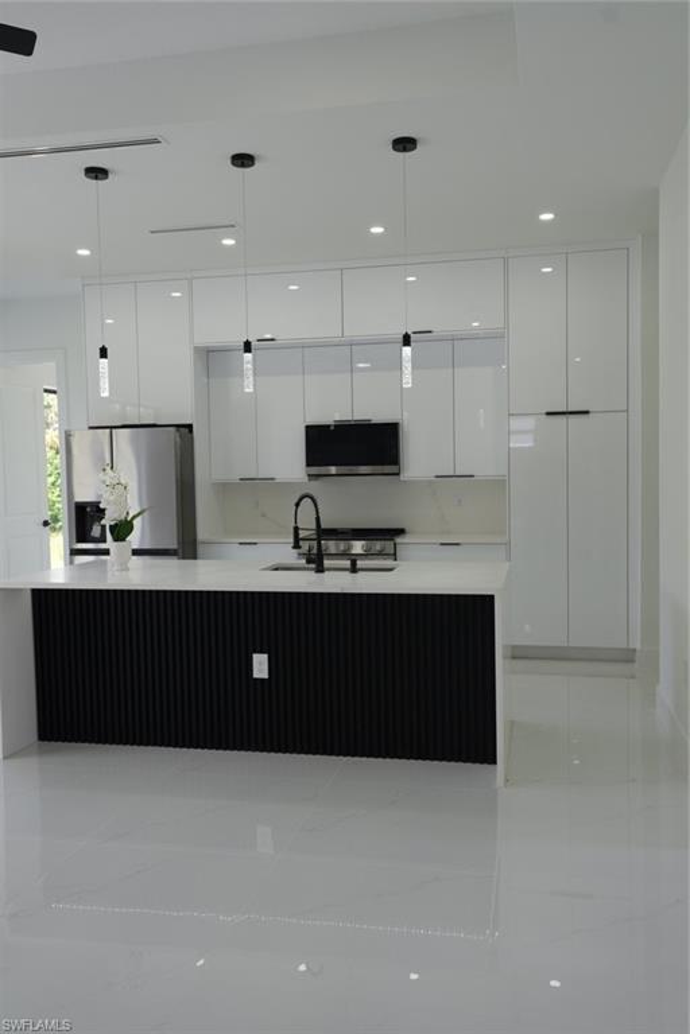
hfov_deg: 42.3
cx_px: 345
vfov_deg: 60.3
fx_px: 891
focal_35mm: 31
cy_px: 517
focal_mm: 31
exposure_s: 1/40
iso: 160
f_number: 5
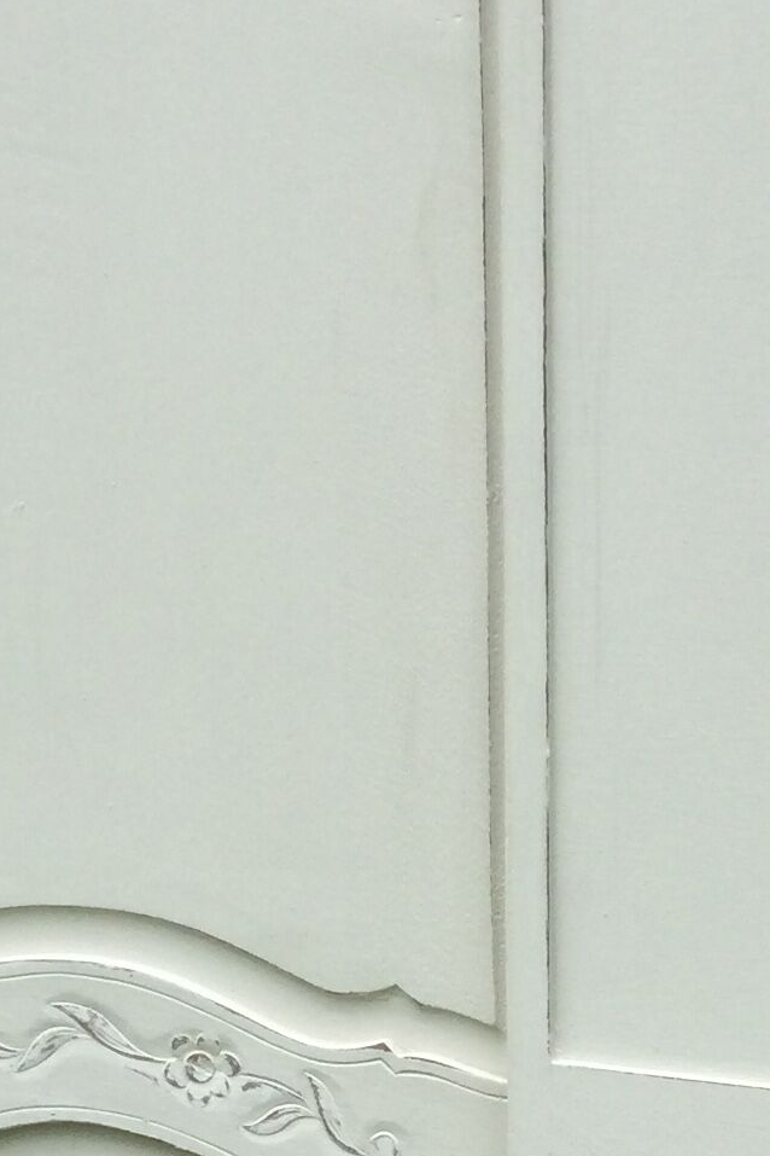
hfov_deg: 12.4
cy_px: 962
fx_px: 3529
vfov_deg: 18.4
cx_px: 616
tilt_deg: -14.8
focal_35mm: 110
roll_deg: -0.5
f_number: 2.4
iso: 25
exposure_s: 1/381
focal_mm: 3.3
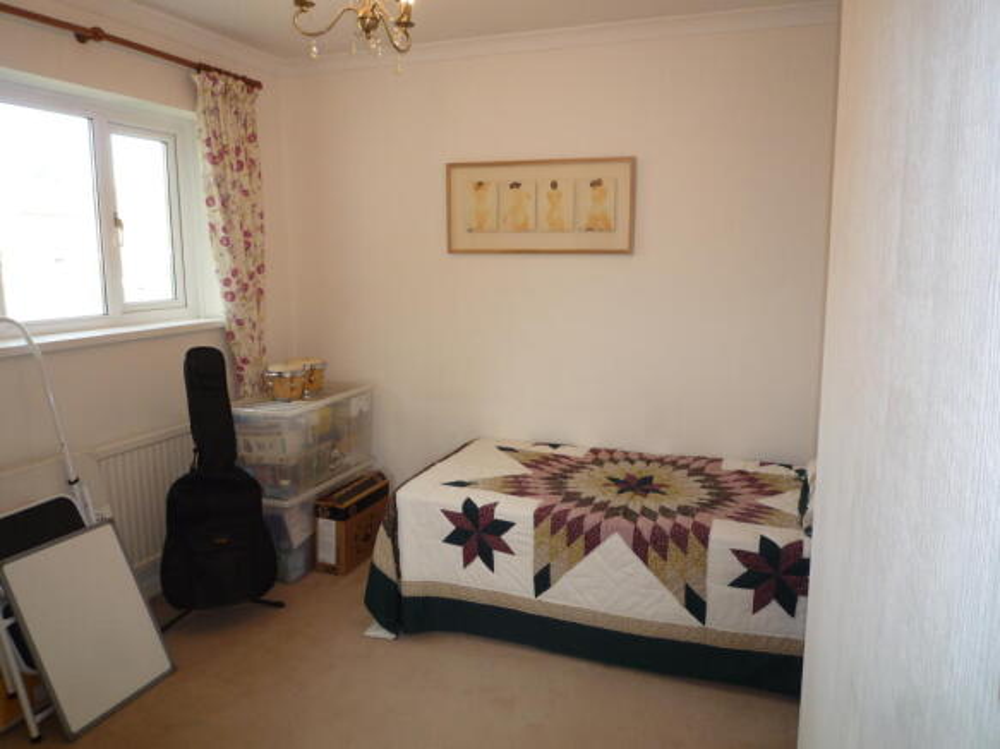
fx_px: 722
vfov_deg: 54.9
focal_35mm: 25
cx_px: 500
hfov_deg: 69.4
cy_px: 374
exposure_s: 1/30
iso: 100
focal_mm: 4.4
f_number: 2.8
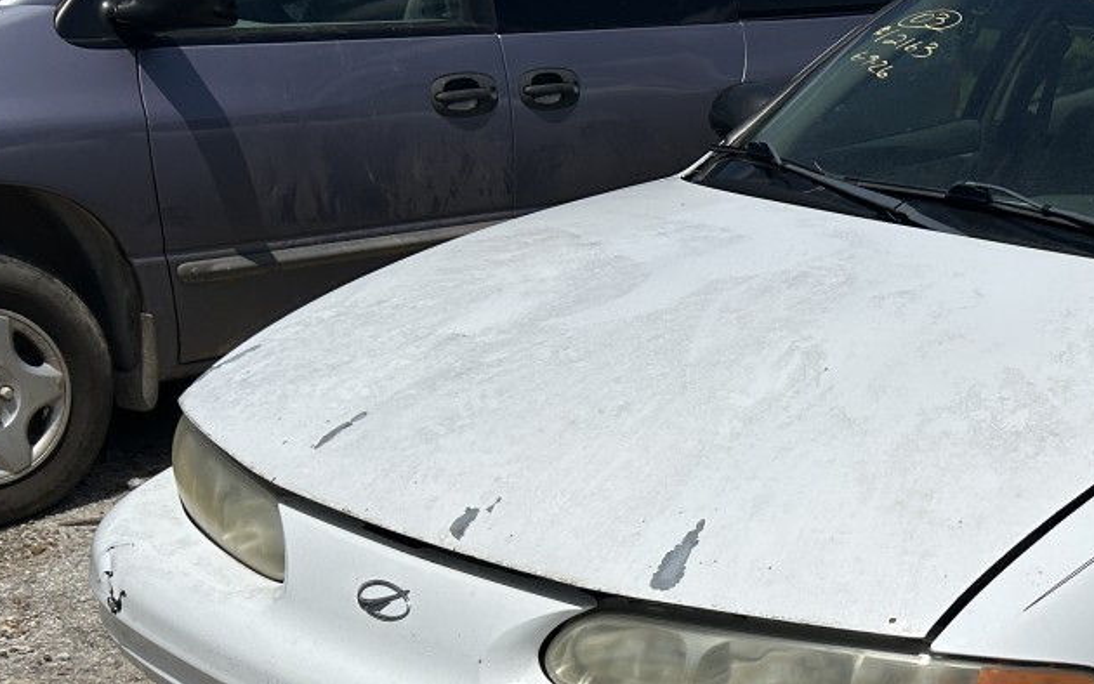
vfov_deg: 22.1
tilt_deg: -24.3
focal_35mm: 56
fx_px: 1670
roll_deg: -2.7
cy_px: 712
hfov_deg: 34.8
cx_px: 922
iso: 50
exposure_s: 1/16393
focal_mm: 5.7
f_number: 1.5
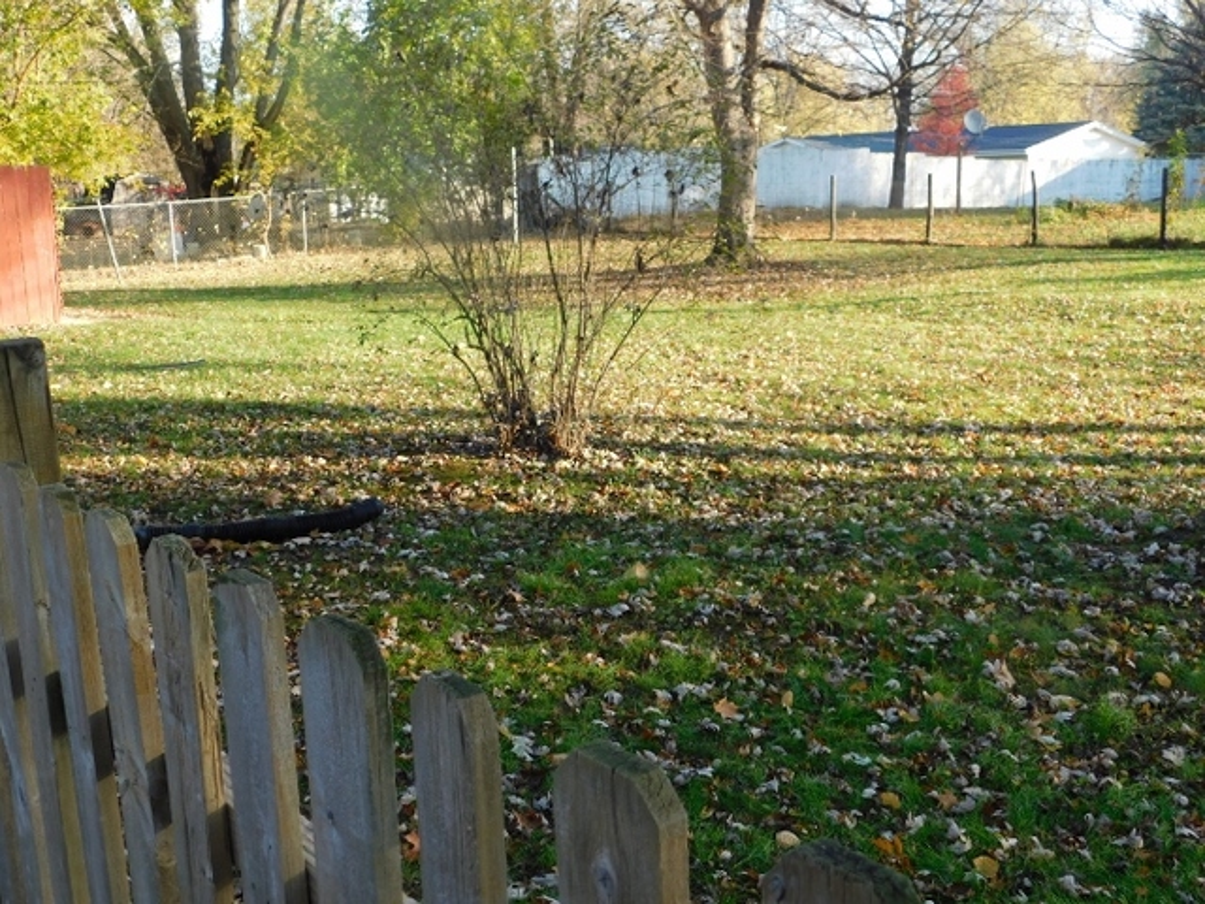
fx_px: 1392
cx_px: 602
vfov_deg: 36.0
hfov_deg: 46.8
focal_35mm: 40
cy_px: 452
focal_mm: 7.1
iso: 125
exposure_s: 1/125
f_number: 3.6
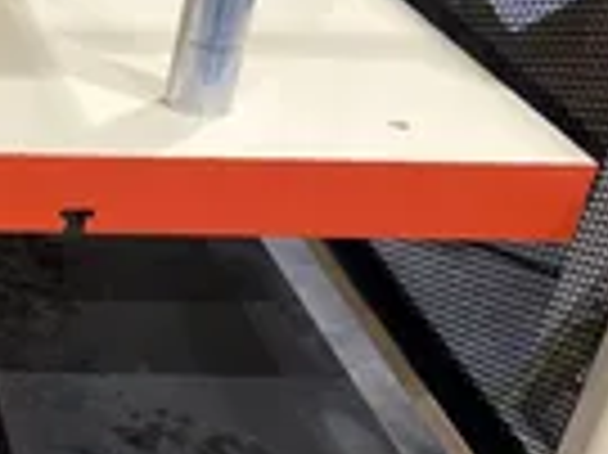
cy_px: 220
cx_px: -243
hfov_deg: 22.0
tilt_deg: -32.3
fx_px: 1351
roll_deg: -1.3
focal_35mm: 77
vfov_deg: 19.1
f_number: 1.5
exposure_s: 1/60
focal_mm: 5.7
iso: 80
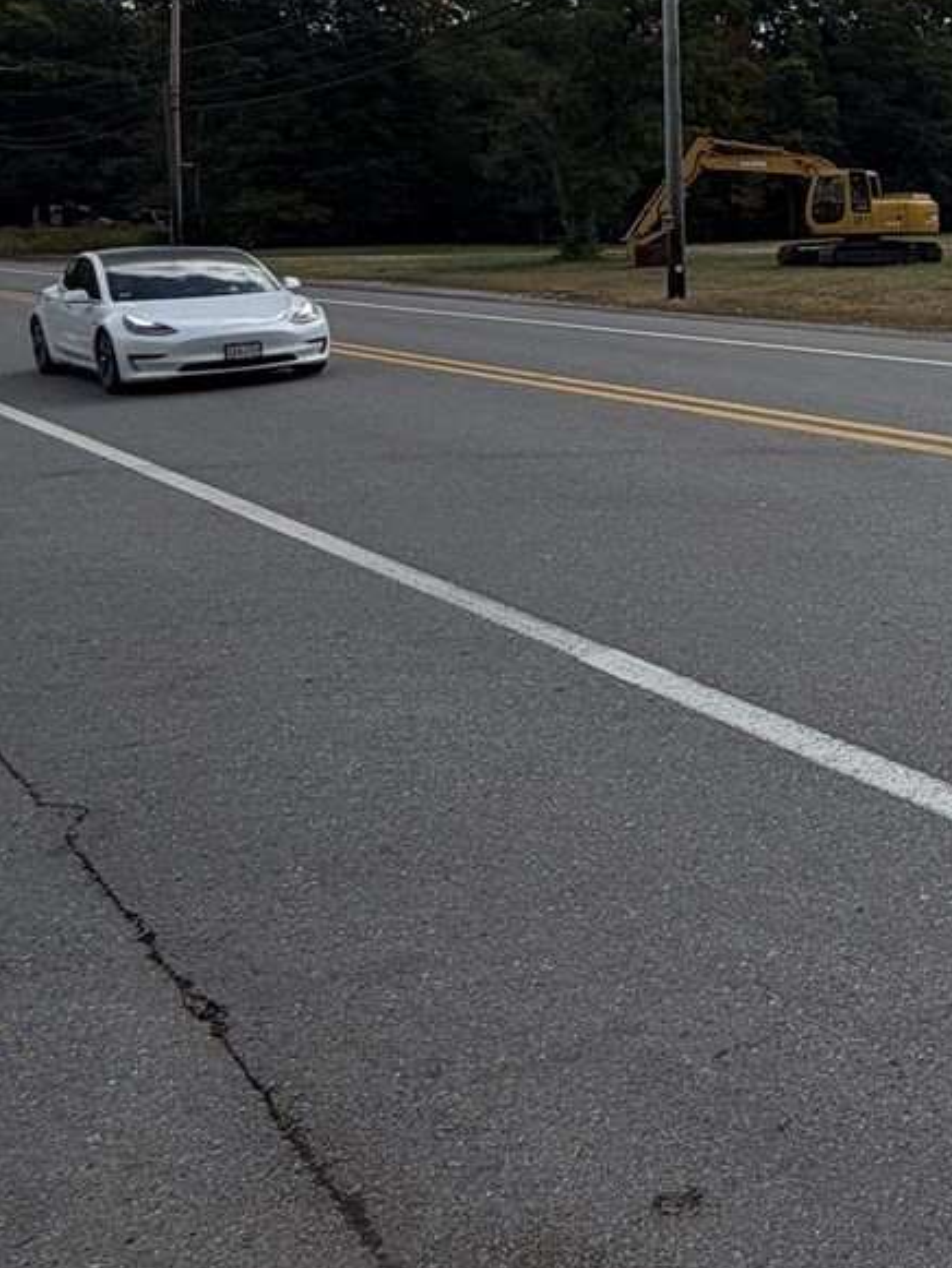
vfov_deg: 47.4
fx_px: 1356
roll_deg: -0.1
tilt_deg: -0.7
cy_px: 255
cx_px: 1256
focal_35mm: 37
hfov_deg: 30.2
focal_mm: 2.22
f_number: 2.2
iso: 20
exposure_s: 1/1795
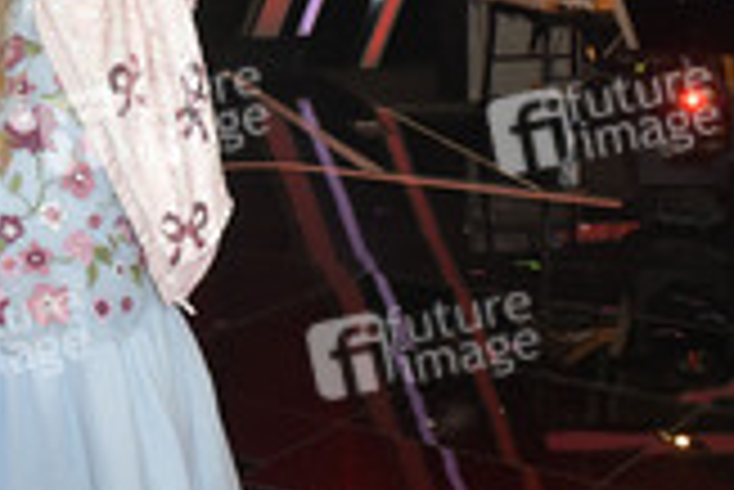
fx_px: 1633
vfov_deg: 16.8
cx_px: 34
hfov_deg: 24.4
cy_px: 9
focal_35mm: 80
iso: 2500
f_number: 7.1
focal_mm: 29
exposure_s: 1/200
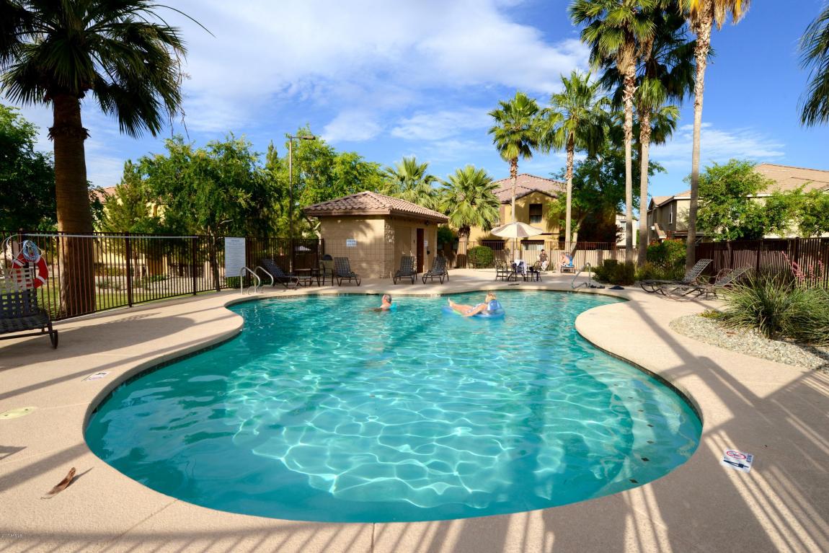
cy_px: 276
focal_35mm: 19
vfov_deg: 64.6
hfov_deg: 86.9
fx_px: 438
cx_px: 414
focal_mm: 19
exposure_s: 1/400
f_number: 10
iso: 200
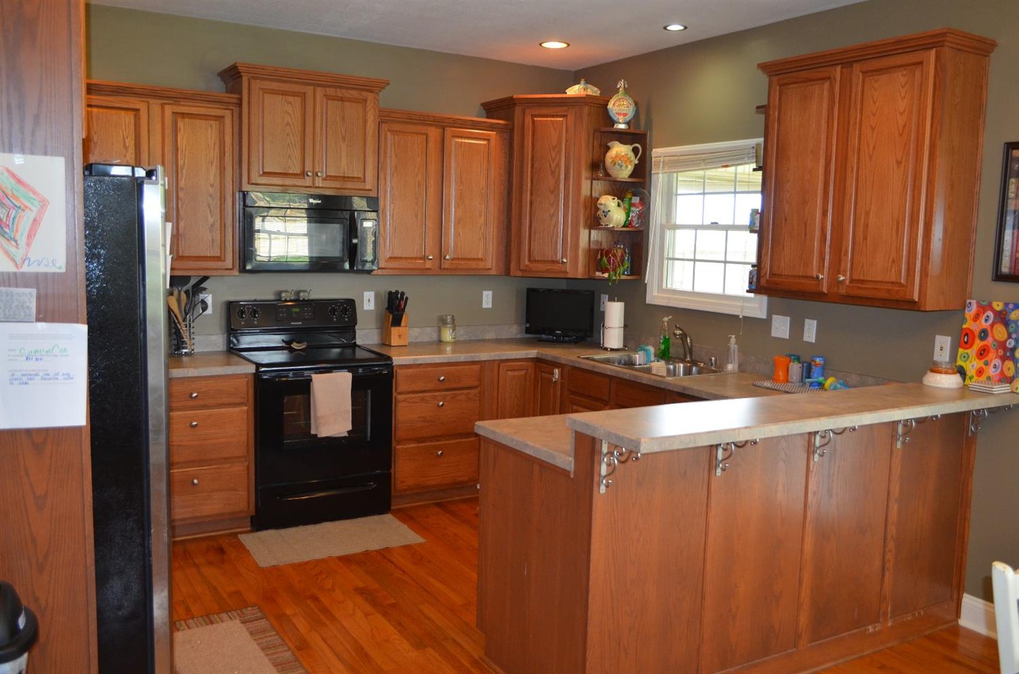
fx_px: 932
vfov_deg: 39.8
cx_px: 510
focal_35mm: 33
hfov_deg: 57.3
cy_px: 337
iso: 720
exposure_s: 1/60
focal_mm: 22
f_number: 3.8
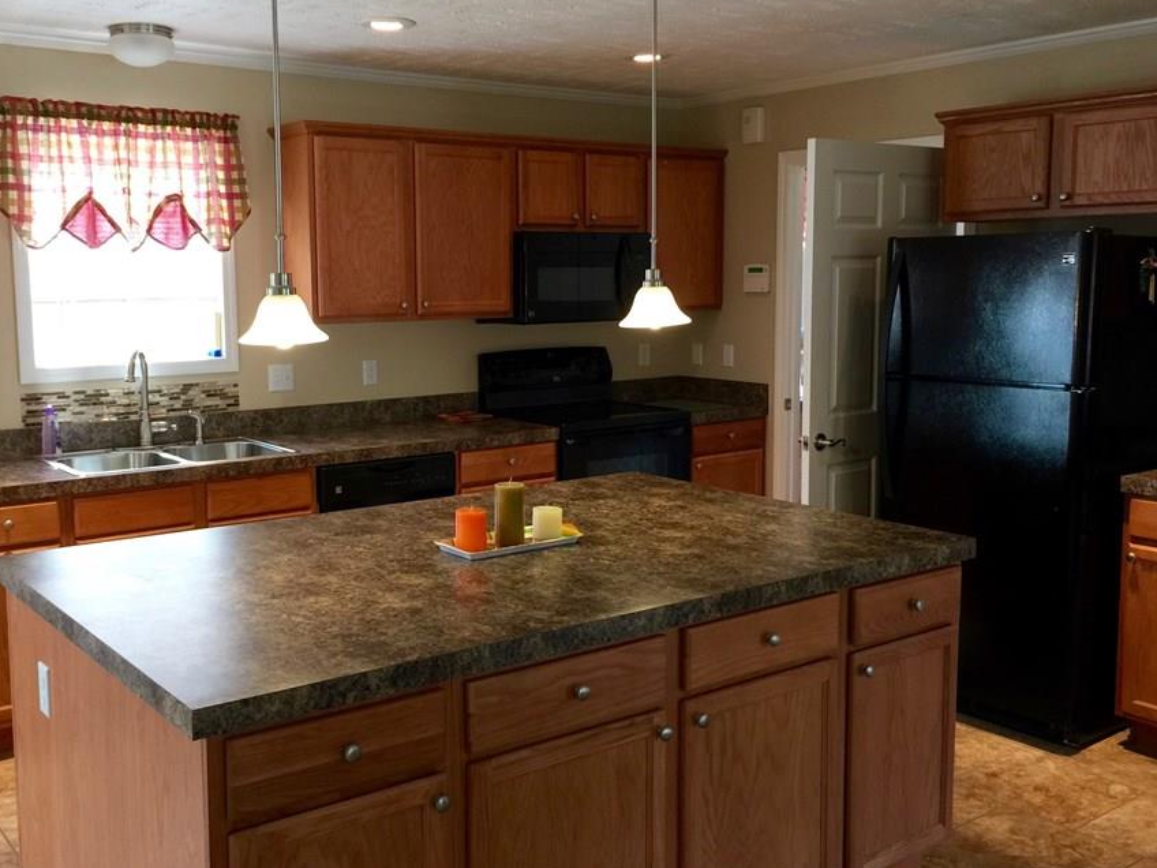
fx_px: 1170
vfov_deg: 40.7
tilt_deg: -5.1
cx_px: 503
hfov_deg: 52.5
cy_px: 426
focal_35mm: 35
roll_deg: -0.2
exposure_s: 1/30
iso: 50
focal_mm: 4.15
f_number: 2.2
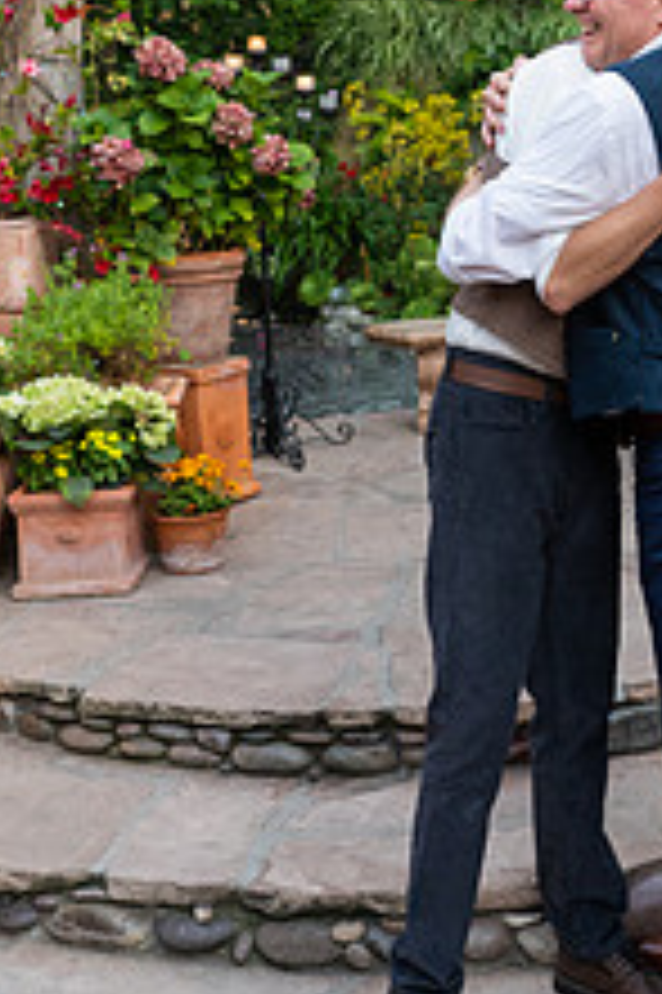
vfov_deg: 34.6
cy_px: 297
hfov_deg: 23.1
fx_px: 1575
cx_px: 599
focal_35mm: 57
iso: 500
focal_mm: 28
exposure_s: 1/250
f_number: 3.2
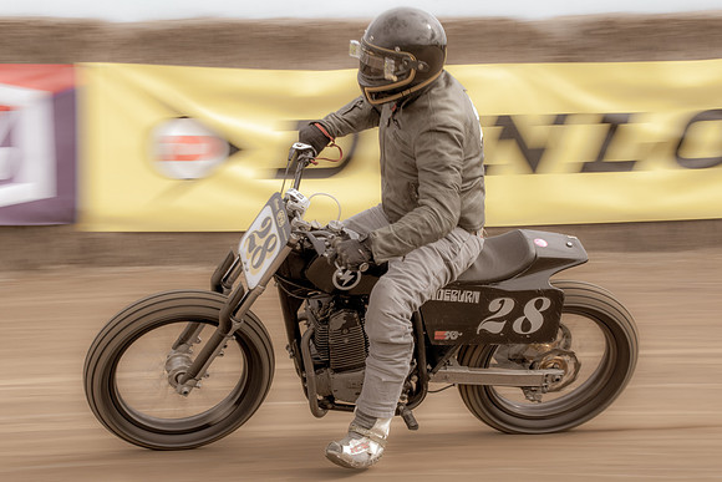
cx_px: 337
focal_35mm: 130
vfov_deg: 10.6
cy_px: 249
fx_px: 2604
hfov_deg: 15.8
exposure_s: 1/100
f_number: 13
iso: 200
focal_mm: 78
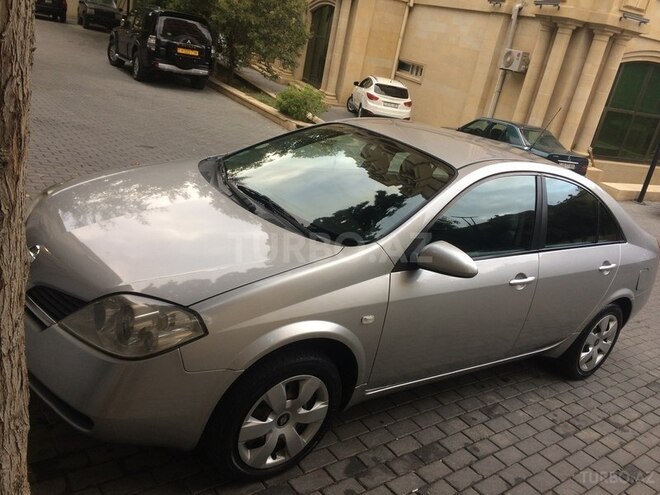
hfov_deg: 61.7
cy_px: 248
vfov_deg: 48.2
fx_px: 553
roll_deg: -10.9
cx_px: 330
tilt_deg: -23.3
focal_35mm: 29
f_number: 2.2
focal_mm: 4.15
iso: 64
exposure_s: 1/100
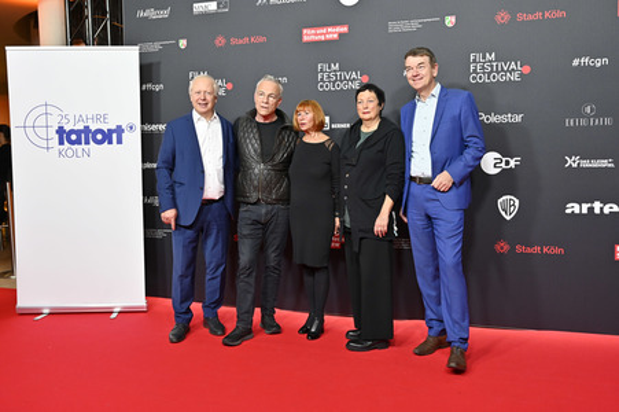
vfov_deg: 37.8
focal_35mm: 35
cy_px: 206
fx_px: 601
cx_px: 310
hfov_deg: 54.5
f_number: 5
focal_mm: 35
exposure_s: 1/200
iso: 1250
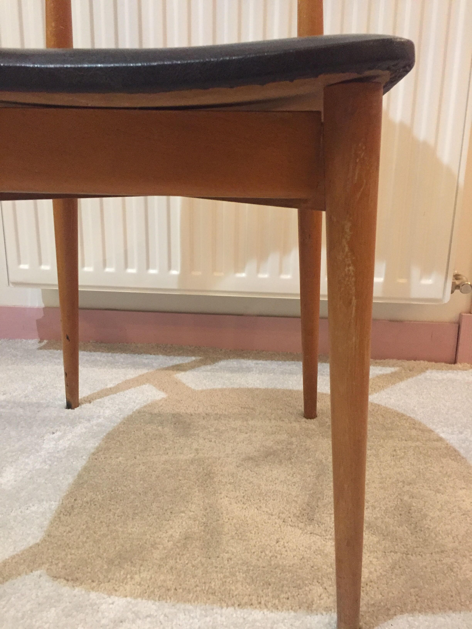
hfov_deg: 48.2
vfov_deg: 61.7
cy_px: 314
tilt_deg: -15.5
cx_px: 236
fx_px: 527
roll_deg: +1.0
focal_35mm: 29
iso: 320
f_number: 2.2
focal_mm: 4.15
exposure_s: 1/17
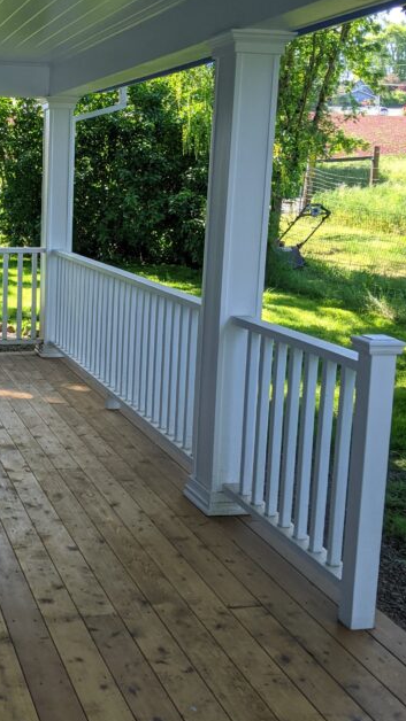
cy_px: 307
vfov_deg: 42.8
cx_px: 31
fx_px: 919
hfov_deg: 24.1
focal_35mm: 48
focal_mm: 4.44
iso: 156
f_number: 1.8
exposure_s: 1/1117
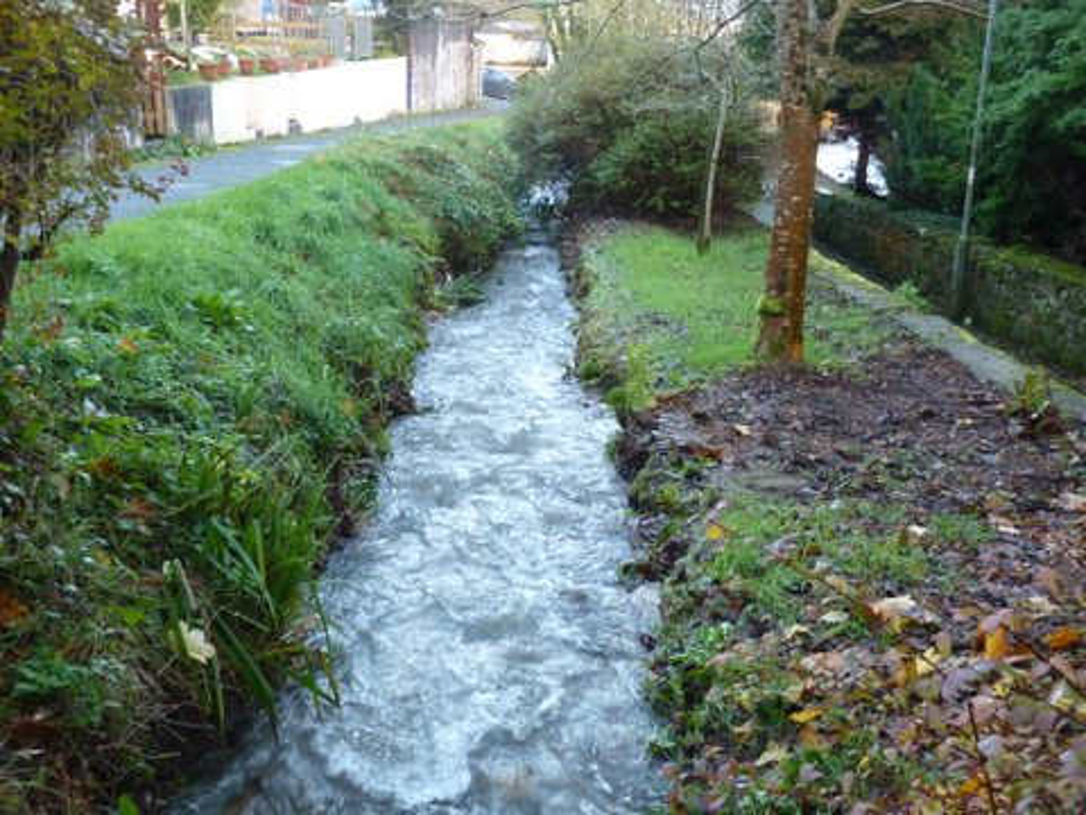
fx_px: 1255
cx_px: 543
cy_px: 408
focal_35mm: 40
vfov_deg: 36.0
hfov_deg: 46.8
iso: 250
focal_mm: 7.2
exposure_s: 1/30
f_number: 3
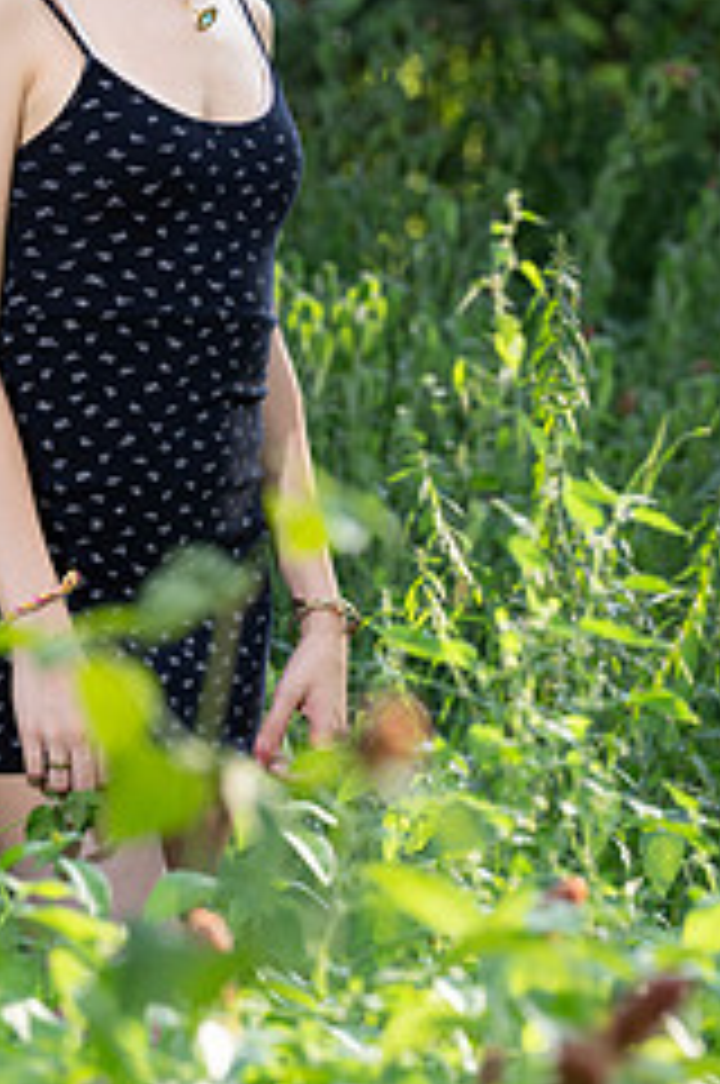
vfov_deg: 6.5
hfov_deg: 4.3
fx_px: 9567
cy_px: 85
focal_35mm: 318
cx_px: 81
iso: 640
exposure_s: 1/200
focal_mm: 170
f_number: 8
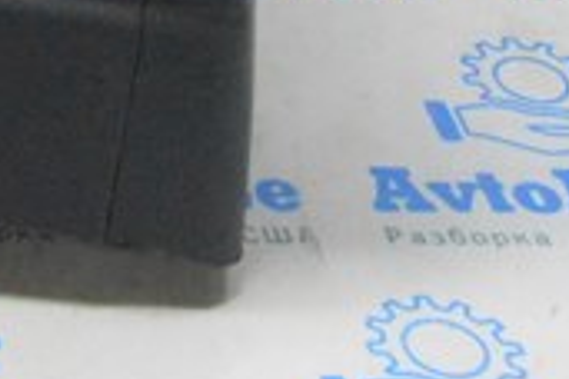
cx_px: -562
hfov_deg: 11.0
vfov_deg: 7.2
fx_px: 2703
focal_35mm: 171
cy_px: -726
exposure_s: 1/15
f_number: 20
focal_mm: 19
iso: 6400
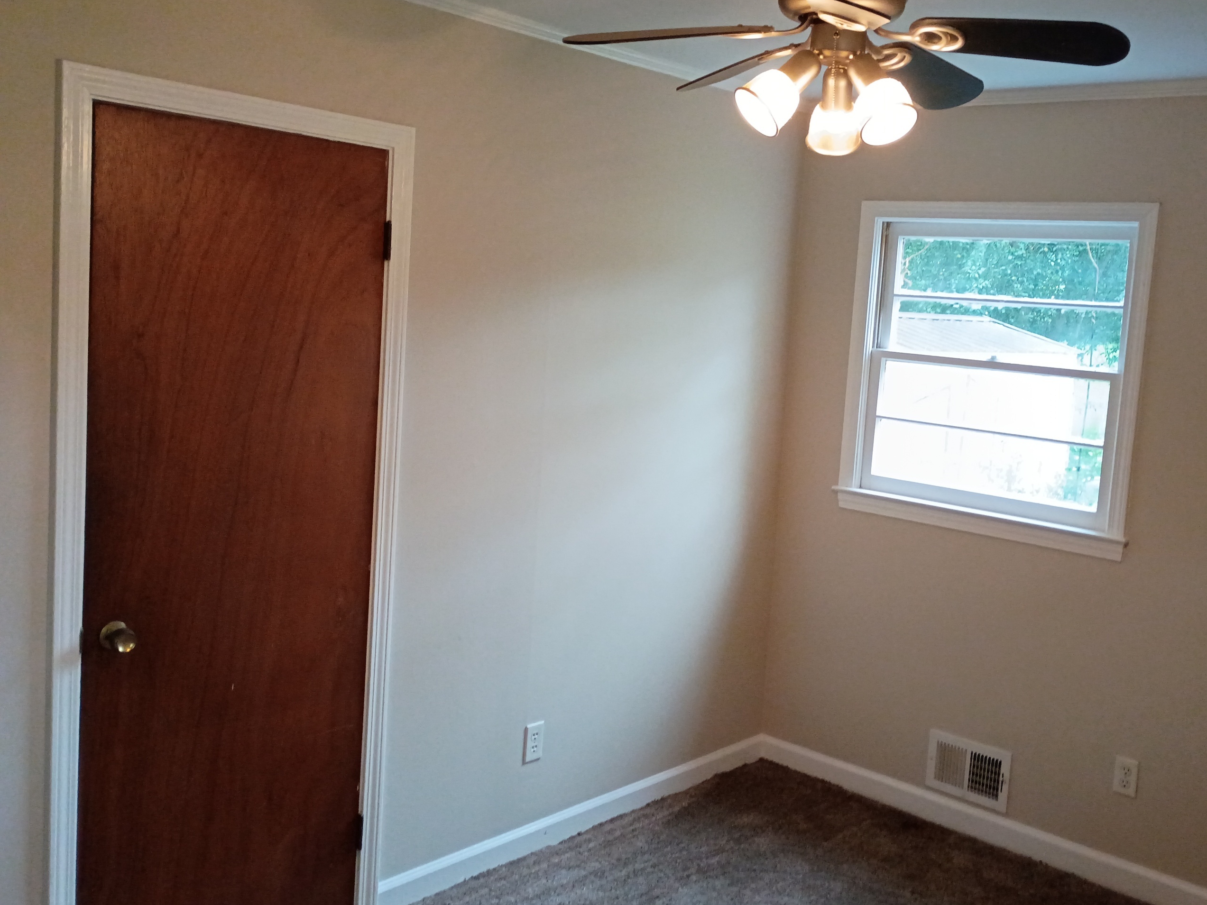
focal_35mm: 35
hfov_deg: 52.3
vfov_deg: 40.7
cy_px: 429
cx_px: 726
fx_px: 1220
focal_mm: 4.27
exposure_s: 1/40
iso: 765
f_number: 1.8
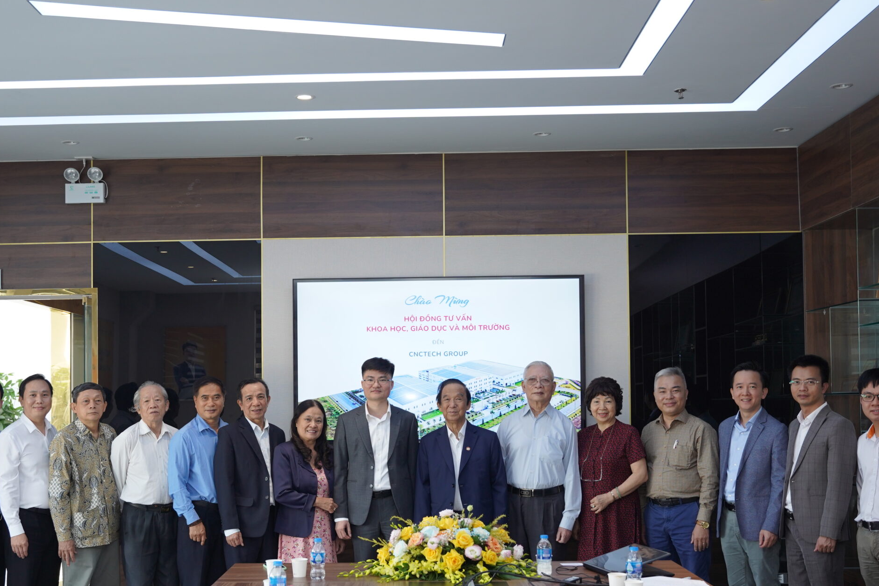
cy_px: 377
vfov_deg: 27.4
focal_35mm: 49
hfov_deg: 40.2
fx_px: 1196
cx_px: 370
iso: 500
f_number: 3.5
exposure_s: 1/100
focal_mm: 36
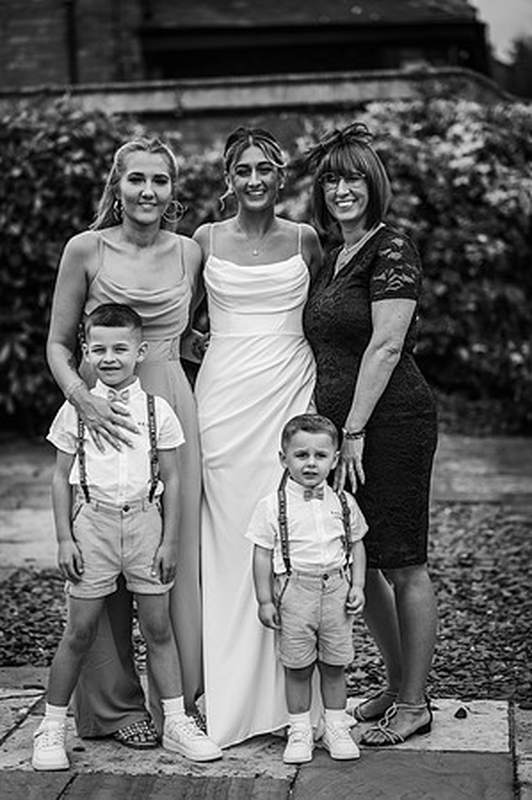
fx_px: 1888
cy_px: 400
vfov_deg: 23.9
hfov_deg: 16.0
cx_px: 266
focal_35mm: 85
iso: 100
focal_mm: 85
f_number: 2.2
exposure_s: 1/1600
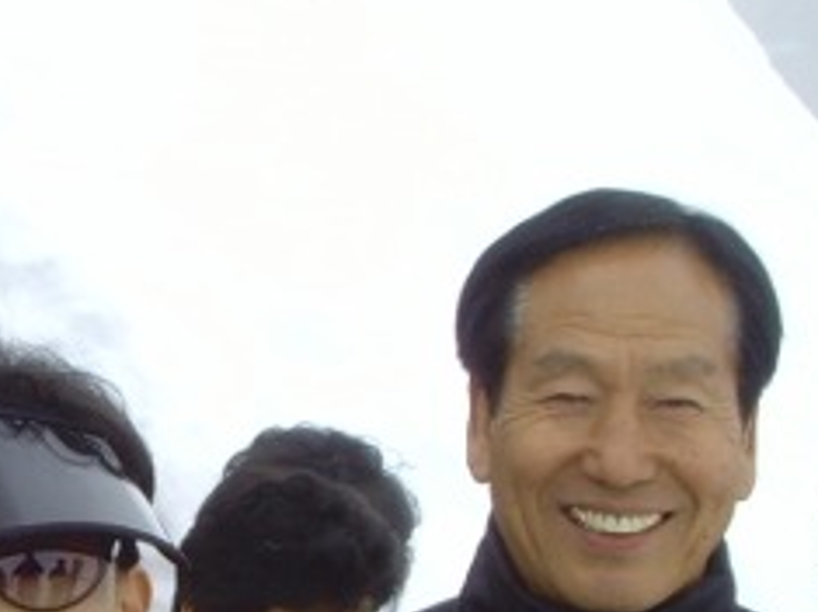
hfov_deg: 18.0
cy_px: 697
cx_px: -24
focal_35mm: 106
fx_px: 2504
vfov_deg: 13.6
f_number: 6.3
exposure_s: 1/180
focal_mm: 6.6
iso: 80
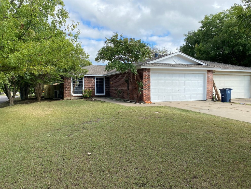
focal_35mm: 27
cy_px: 98
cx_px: 121
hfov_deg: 65.3
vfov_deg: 51.4
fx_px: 196
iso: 32
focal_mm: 4.25
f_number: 1.8
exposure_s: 1/1300
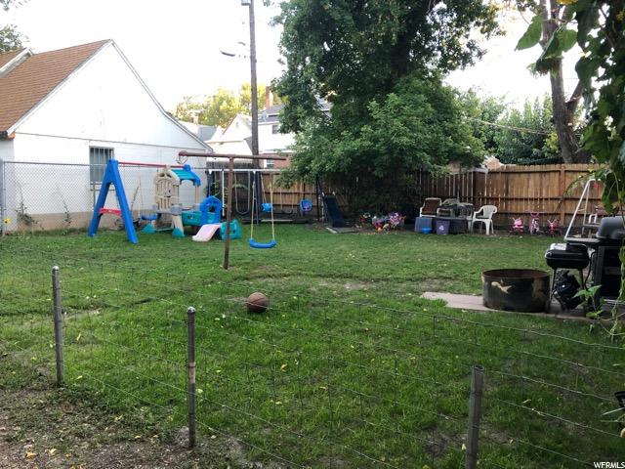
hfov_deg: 63.4
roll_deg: +1.5
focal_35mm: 28
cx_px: 312
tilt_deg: -4.2
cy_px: 234
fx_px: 506
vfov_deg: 49.7
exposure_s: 1/40
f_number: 1.8
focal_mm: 4
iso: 25
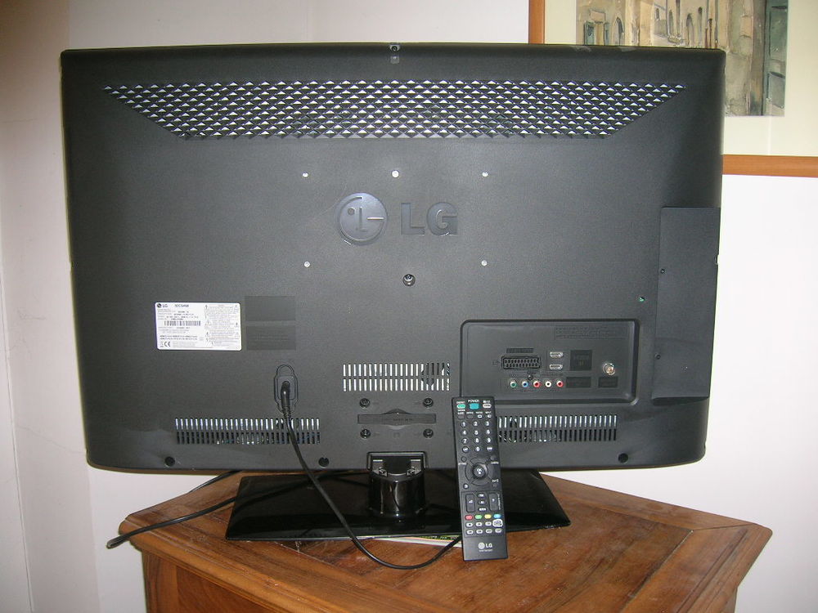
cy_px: 306
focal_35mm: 34
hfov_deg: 54.0
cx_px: 409
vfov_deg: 41.8
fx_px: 803
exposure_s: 1/60.1
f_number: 2.9
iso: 50
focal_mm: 5.7
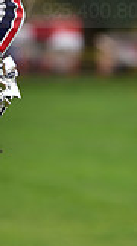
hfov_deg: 2.4
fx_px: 3192
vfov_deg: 4.4
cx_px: -156
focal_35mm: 492
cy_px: -21
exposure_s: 1/250
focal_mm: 130
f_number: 4.5
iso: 160
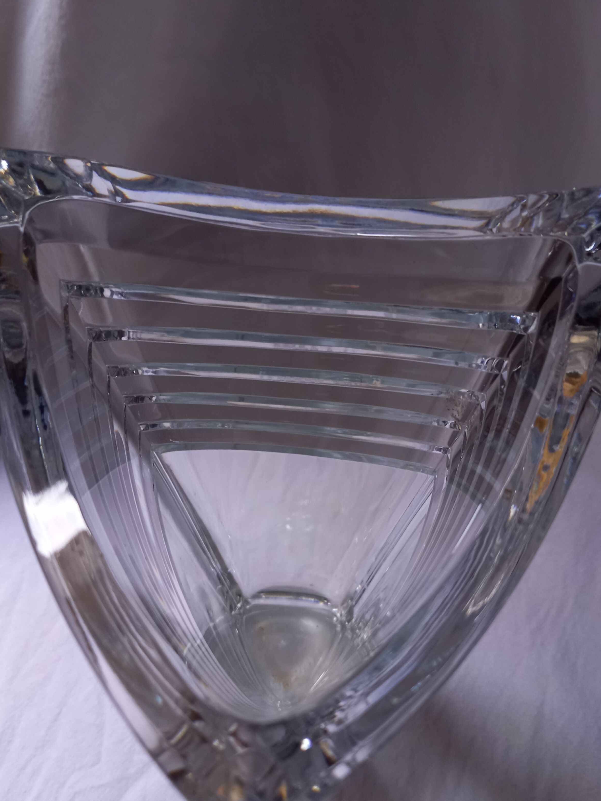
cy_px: 458
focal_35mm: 32
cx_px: 301
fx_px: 741
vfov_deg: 56.6
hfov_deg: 44.2
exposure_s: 1/50
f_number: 1.8
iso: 250
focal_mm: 4.65
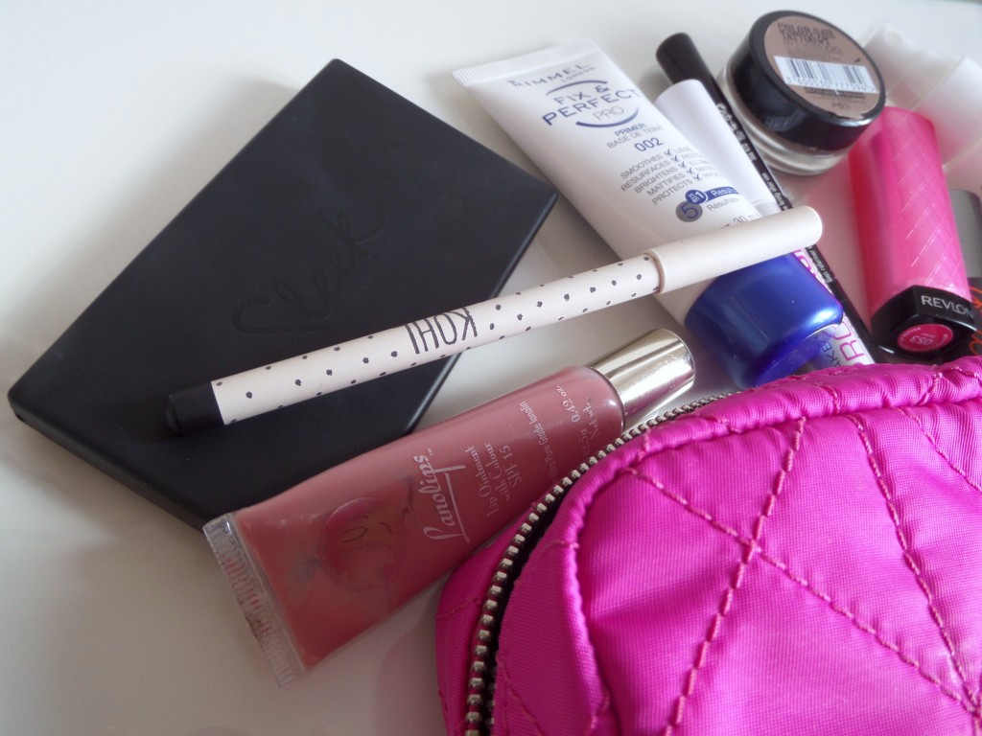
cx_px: 491
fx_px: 908
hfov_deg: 56.8
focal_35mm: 32
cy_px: 368
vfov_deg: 44.2
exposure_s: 1/45
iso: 120
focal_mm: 5.3
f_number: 3.4
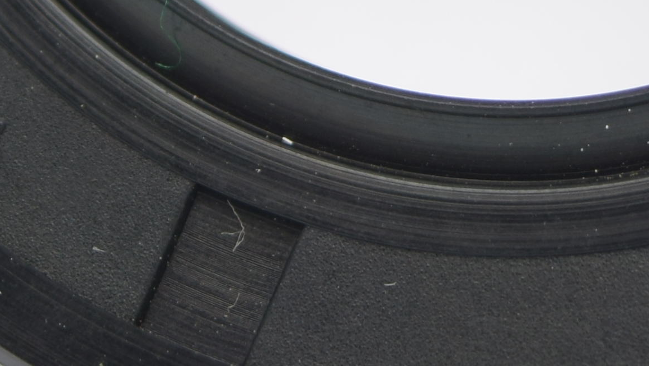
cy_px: -472
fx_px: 5594
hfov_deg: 6.6
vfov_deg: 3.7
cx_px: 388
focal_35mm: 325
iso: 100
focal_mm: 40
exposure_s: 1/10
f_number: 5
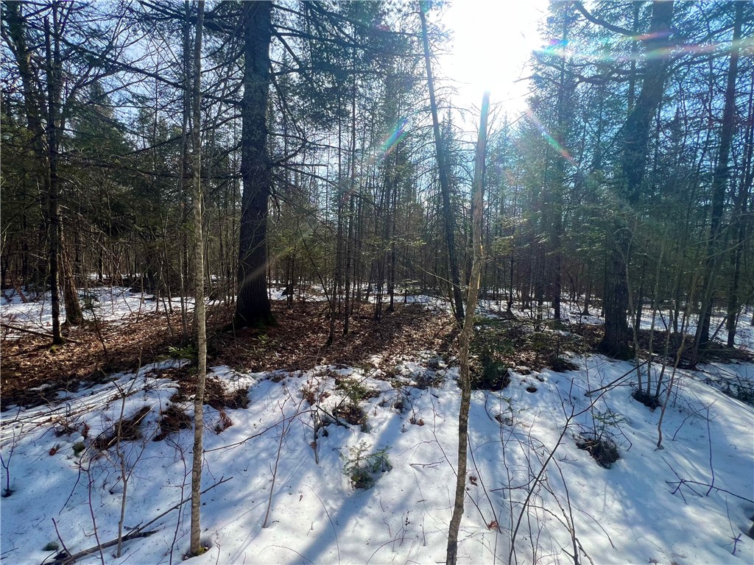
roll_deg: -0.5
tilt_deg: +2.4
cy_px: 282
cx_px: 377
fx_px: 283
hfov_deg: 106.2
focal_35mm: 13
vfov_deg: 89.9
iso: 32
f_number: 1.8
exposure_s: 1/424
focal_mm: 1.57
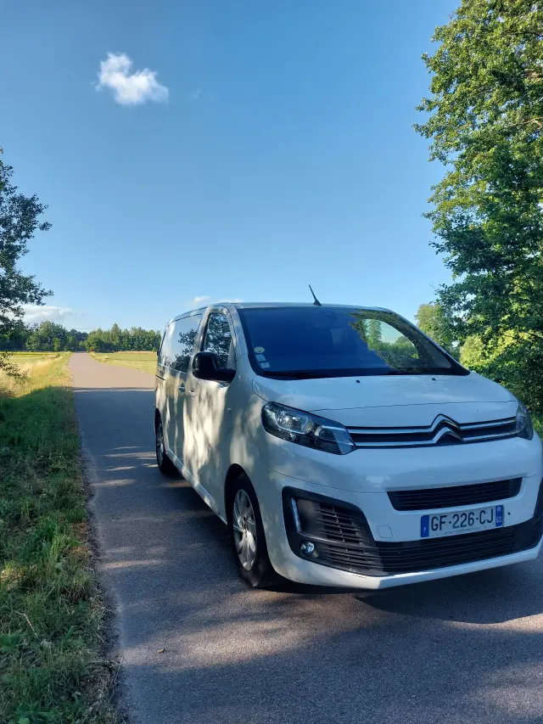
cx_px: 272
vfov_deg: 69.4
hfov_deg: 54.9
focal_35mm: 25
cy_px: 362
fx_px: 523
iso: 25
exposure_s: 1/372
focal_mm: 5.23
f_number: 1.8
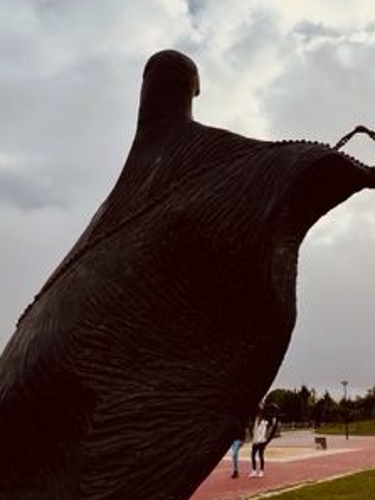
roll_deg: +0.7
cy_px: 143
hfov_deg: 46.7
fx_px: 404
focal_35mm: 28
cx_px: 309
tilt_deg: +33.5
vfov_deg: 60.9
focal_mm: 1.57
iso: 32
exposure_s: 1/4785
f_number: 1.8
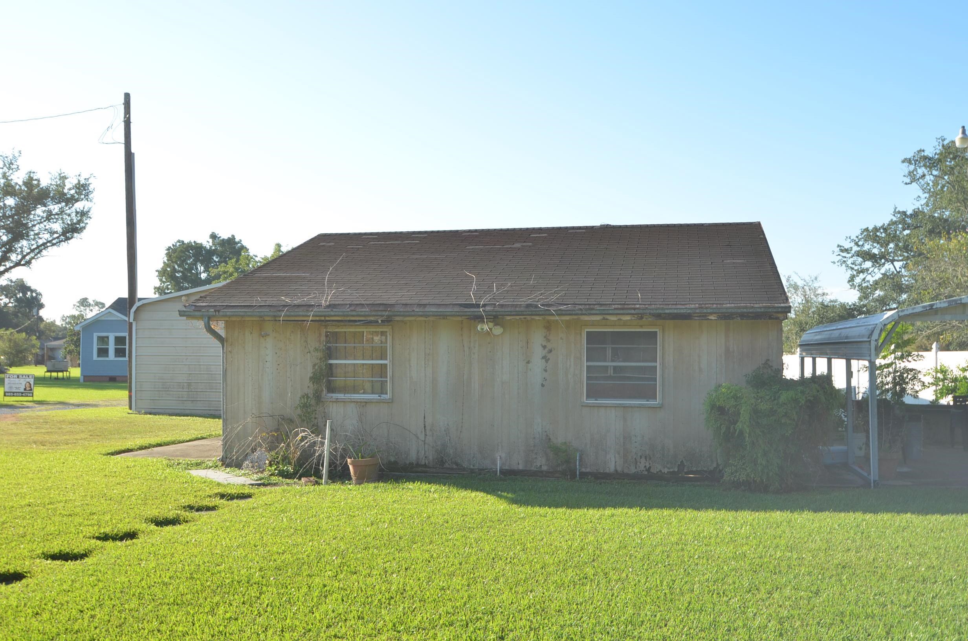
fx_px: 845
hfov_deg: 59.6
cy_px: 320
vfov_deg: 41.5
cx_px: 484
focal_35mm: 32
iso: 200
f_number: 8
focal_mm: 21
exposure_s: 1/250
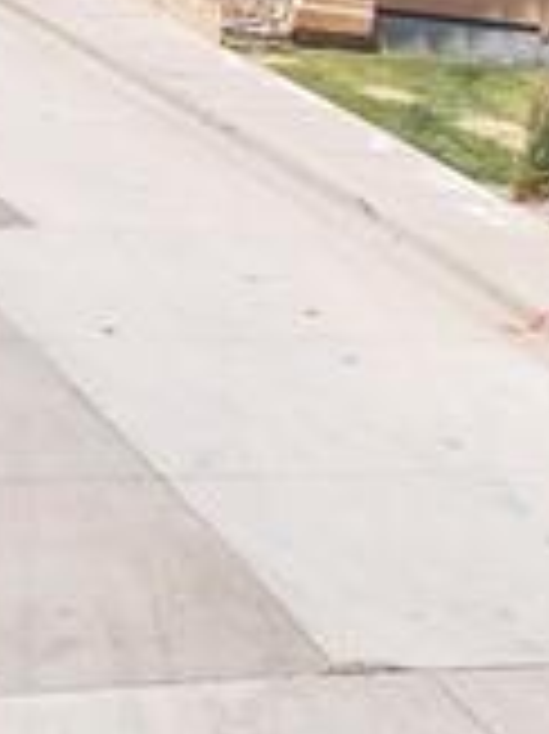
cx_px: -1652
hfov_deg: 7.2
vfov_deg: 12.8
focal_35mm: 151
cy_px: -131
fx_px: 3197
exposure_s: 1/100
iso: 100
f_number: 2.8
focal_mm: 12.29
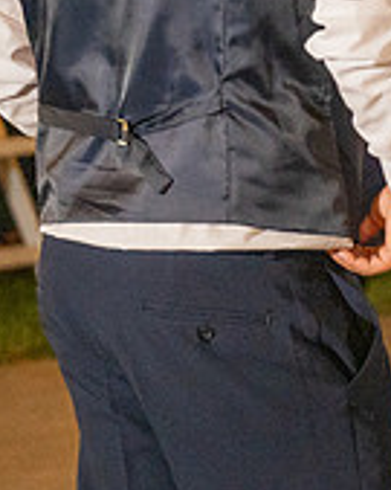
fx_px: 4532
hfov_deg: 4.9
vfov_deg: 6.2
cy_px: -54
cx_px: 550
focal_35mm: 313
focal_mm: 97
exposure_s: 1/250
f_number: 4
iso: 2500
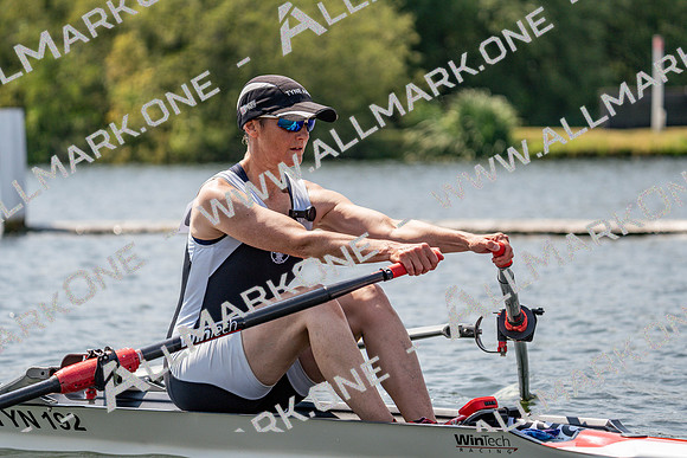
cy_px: 229
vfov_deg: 6.9
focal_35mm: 200
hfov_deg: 10.3
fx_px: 3817
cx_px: 344
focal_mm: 200
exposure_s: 1/1600
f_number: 5.6
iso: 200
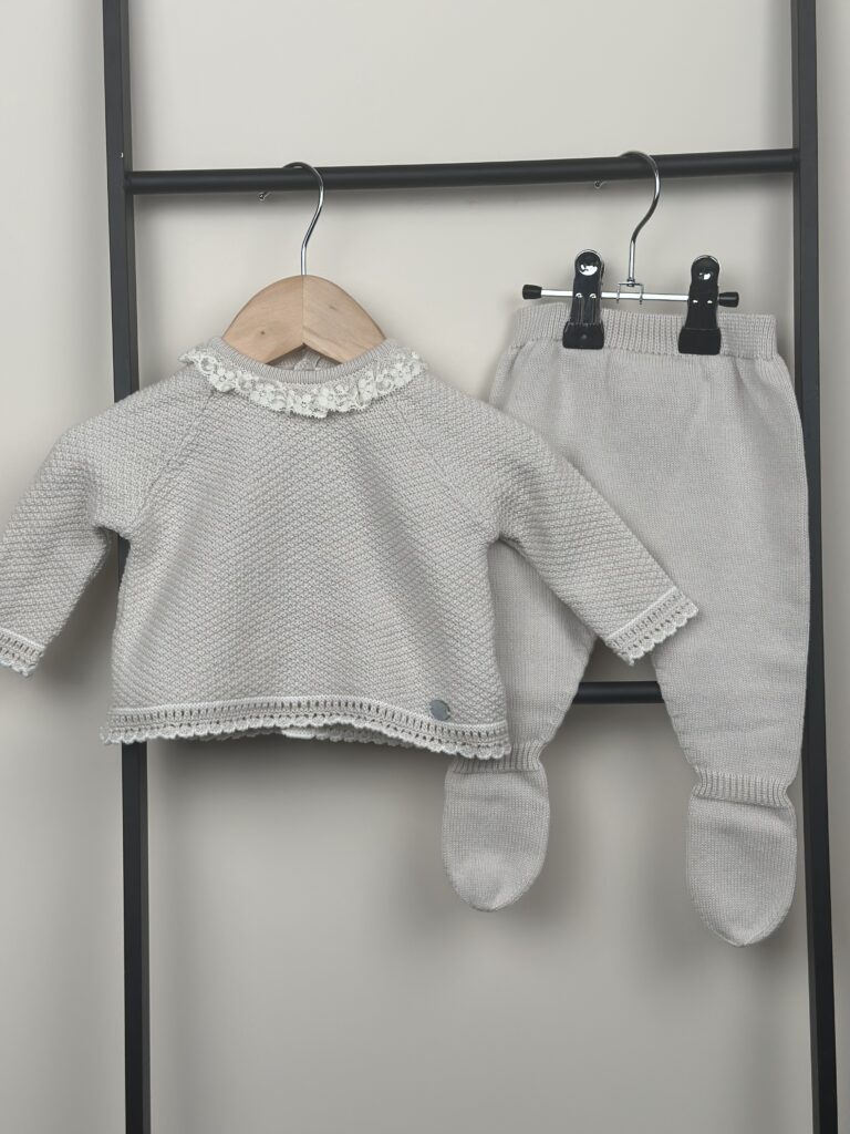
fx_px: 1572
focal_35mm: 48
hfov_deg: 30.3
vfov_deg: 39.7
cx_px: 425
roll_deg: +0.7
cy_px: 567
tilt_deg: -3.8
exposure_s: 1/480
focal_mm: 6.86
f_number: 1.78
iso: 80
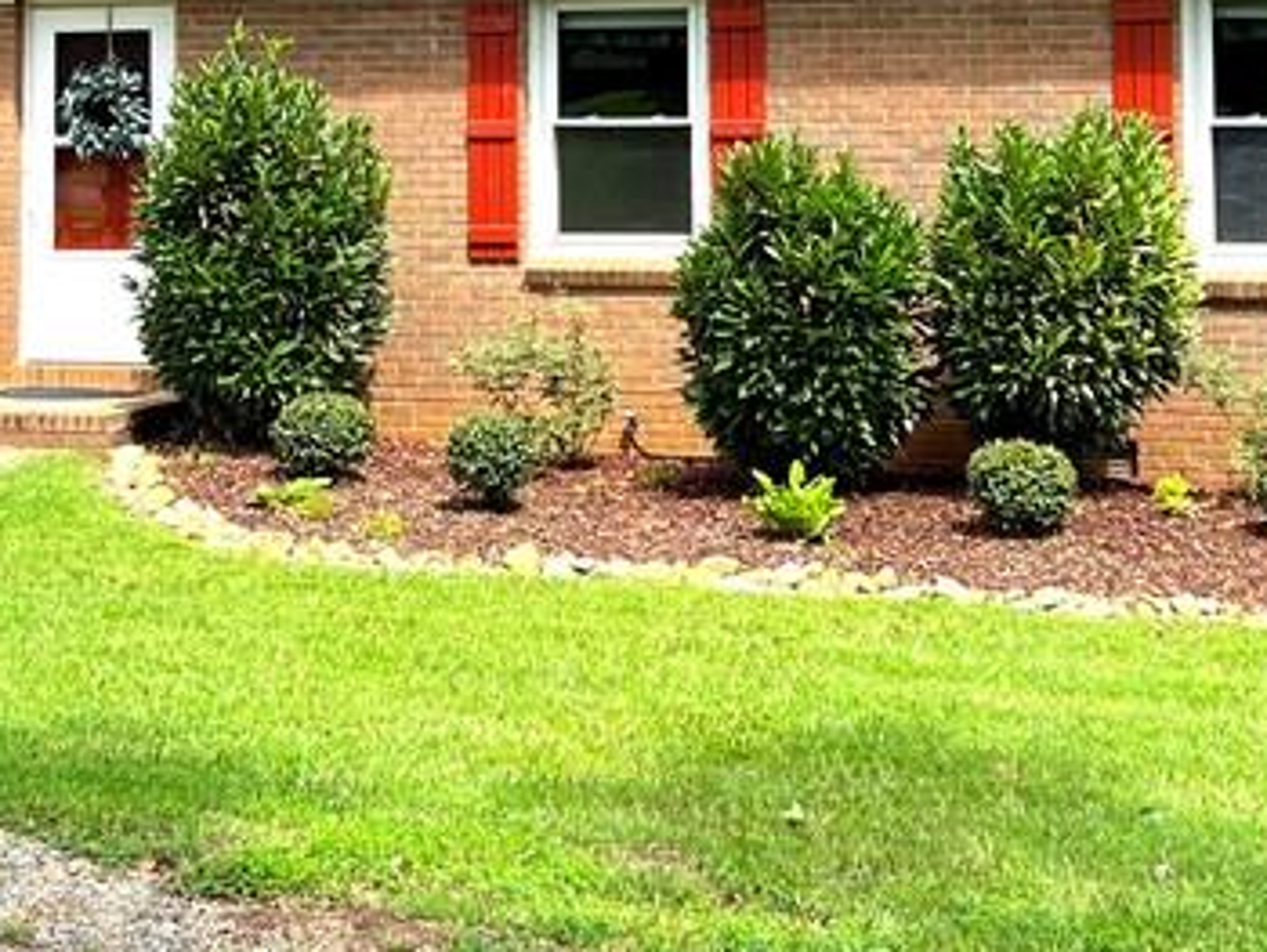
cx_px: 507
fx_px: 2784
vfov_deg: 18.8
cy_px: -33
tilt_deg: +1.0
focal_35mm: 76
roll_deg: +0.0
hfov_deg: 25.6
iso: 50
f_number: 1.5
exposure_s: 1/1597
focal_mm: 5.7
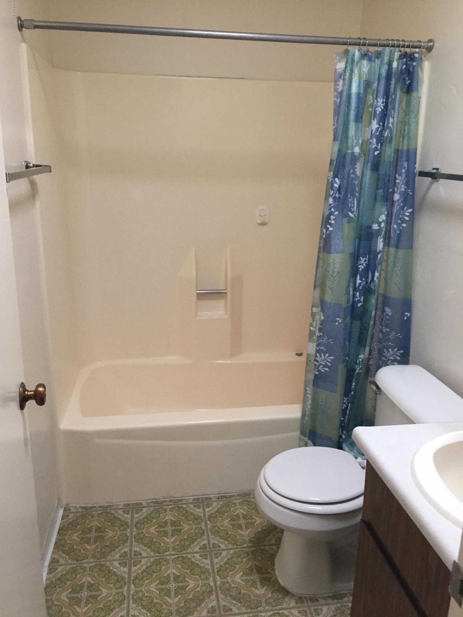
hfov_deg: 48.2
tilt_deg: -14.9
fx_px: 517
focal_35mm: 29
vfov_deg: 61.7
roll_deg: -1.0
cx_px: 232
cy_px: 308
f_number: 2.2
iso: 125
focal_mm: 4.15
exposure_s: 1/30
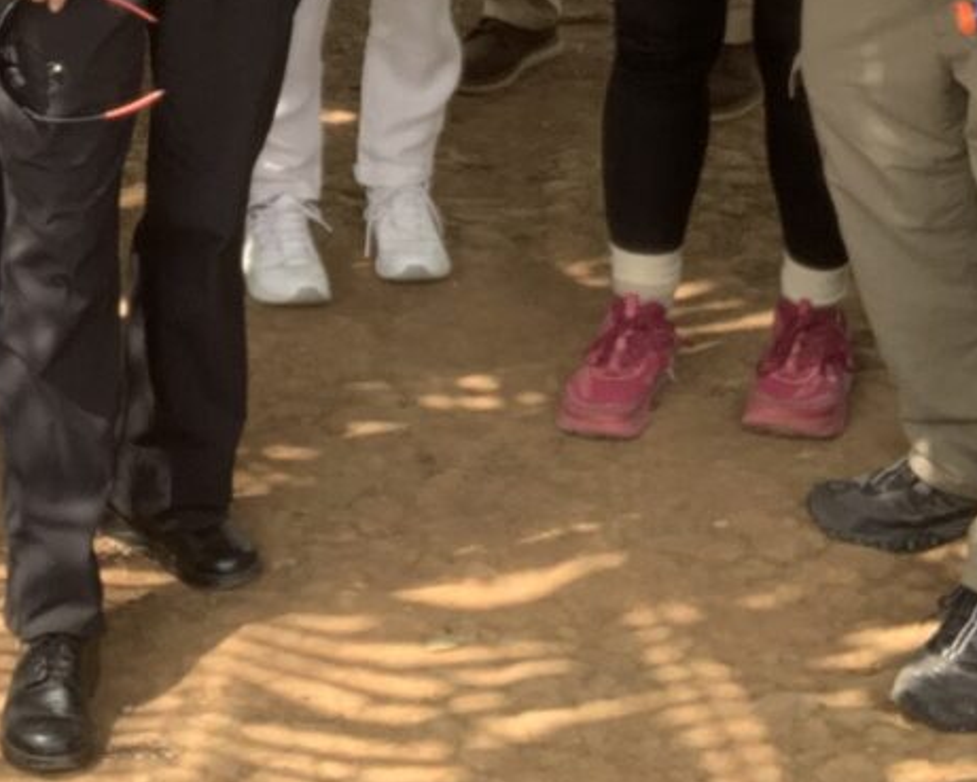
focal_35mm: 104
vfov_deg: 14.4
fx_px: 3008
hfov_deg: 18.1
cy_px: -150
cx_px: 47
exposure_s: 1/121
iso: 40
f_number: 2.2
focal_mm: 2.87
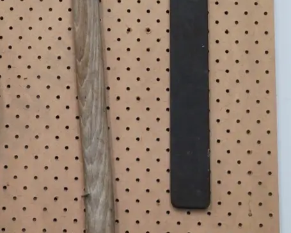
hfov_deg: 18.8
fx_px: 870
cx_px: 67
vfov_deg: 15.2
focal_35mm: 101
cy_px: 54
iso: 3200
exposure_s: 1/400
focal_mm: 23
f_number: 4.5
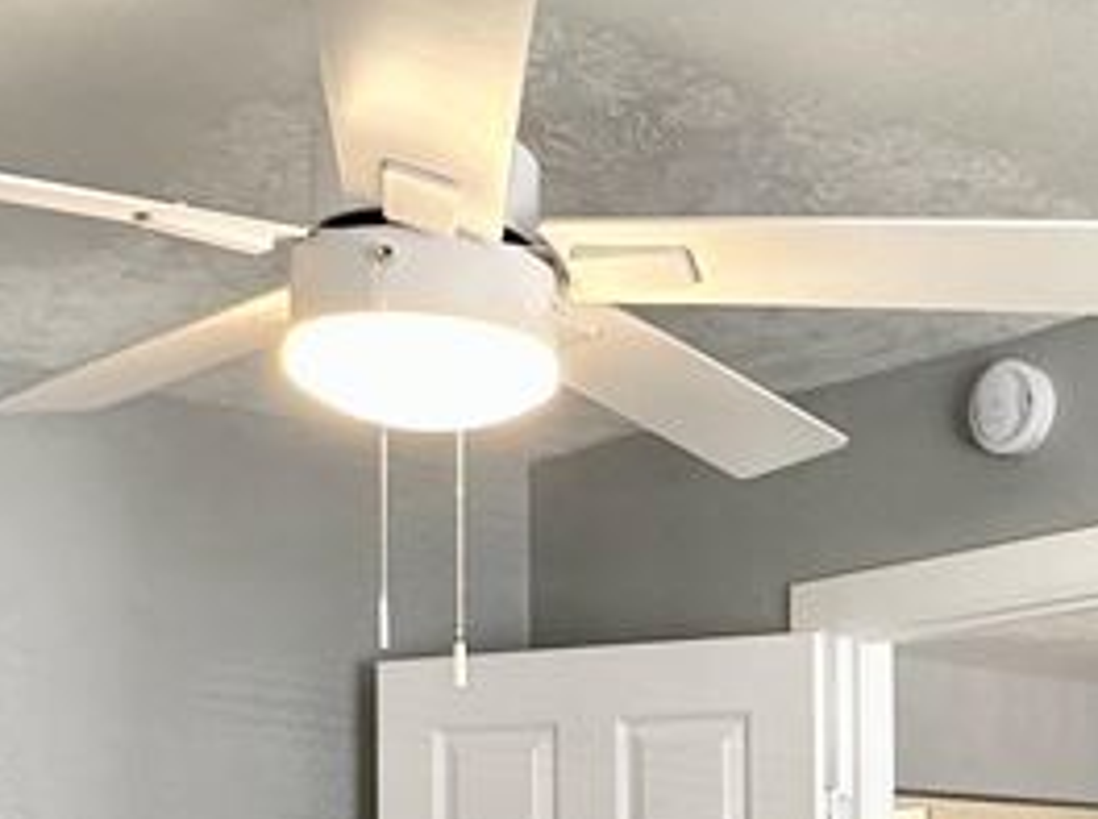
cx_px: 986
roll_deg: -0.2
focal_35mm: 68
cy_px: 1012
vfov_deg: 20.1
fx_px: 2153
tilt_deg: +0.2
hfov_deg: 27.6
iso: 160
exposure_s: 1/60
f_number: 2.2
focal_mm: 2.22
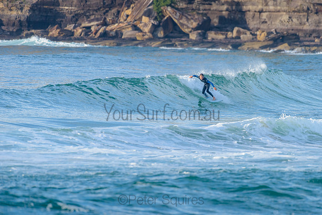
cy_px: 86
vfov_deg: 2.2
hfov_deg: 3.4
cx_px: 196
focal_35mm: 613
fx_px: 5485
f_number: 5.6
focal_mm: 500
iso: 640
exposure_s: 1/2000
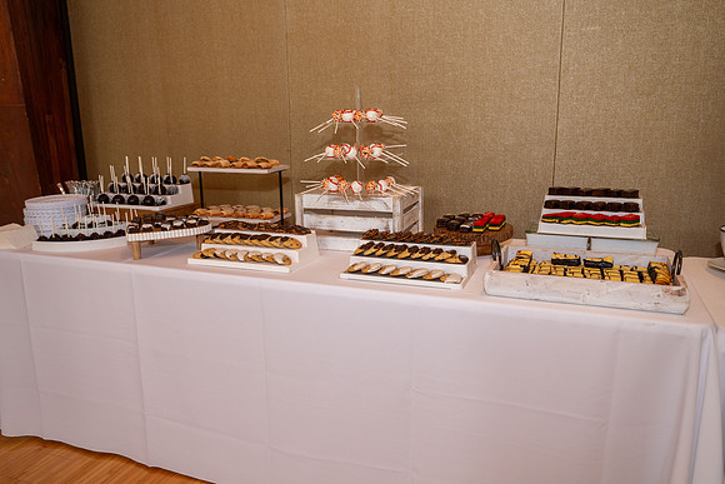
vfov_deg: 45.7
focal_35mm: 28
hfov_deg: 64.5
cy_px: 242
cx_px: 362
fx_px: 574
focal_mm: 28.5
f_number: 4
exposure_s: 1/250
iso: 640
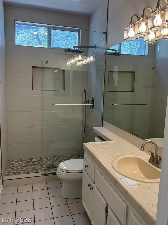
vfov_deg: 63.4
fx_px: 181
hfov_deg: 49.7
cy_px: 112
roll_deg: -2.2
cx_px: 84
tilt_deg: -8.2
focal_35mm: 28
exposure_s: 1/120
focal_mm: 3
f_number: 1.8
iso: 80
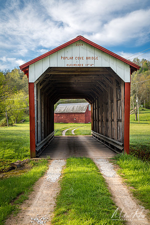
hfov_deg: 37.9
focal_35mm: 35
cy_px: 112
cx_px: 75
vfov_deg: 54.4
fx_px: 219
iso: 64
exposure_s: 1/90
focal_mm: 35
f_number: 8
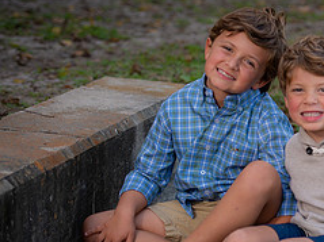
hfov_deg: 9.4
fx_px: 1965
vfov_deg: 7.1
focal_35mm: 210
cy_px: 180
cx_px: 328
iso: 400
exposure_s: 1/160
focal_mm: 90
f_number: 2.8
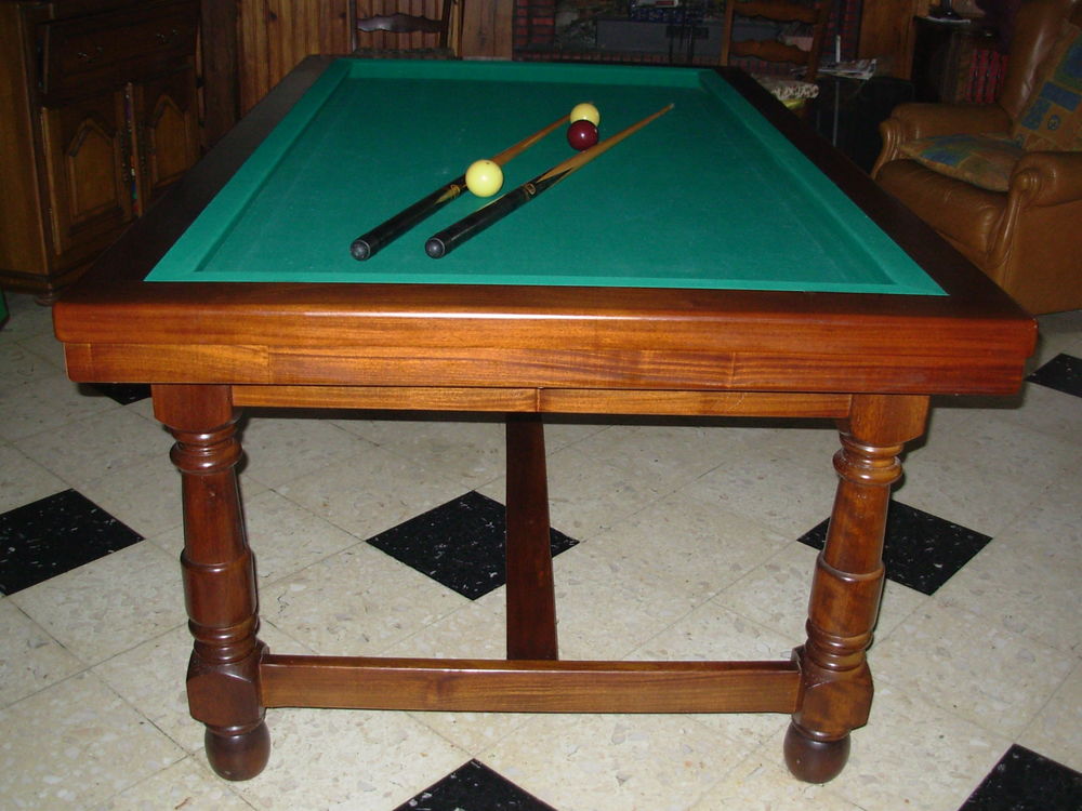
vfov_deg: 37.7
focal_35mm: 38
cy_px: 406
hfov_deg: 49.0
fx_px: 1188
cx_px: 541
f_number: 2.9
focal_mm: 6.3
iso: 92
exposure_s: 1/58.7
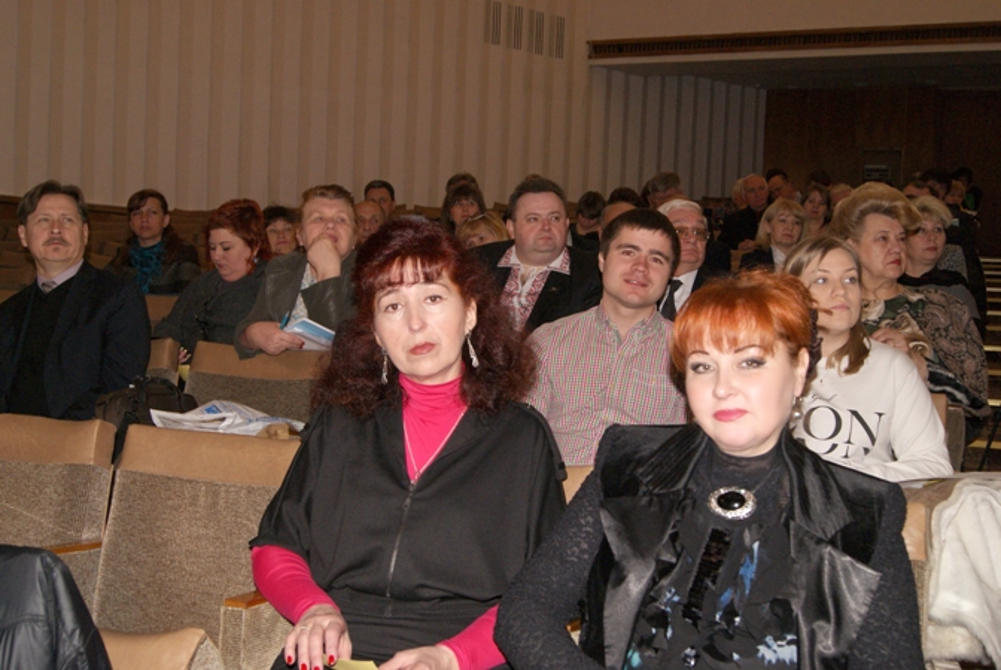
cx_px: 500
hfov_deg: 53.1
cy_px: 335
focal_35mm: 36
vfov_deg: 37.0
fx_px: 1002
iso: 400
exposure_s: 1/60
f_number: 5.6
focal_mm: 24
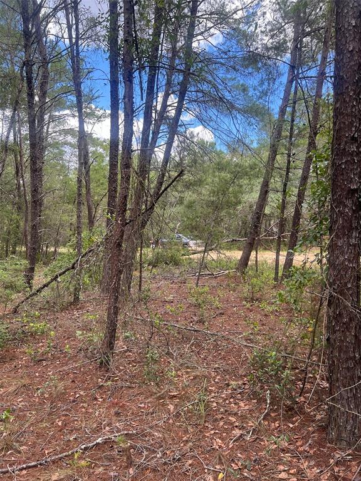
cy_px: 240
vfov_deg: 67.3
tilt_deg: +0.9
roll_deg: +0.4
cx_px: 180
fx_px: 362
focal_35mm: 26
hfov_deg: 53.1
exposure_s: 1/552
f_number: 1.5
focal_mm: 5.7
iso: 50
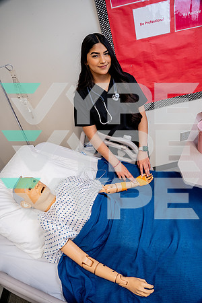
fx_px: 185
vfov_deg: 78.6
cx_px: 101
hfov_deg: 57.2
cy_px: 152
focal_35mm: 22
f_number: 4
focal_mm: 22
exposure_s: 1/125
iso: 1250
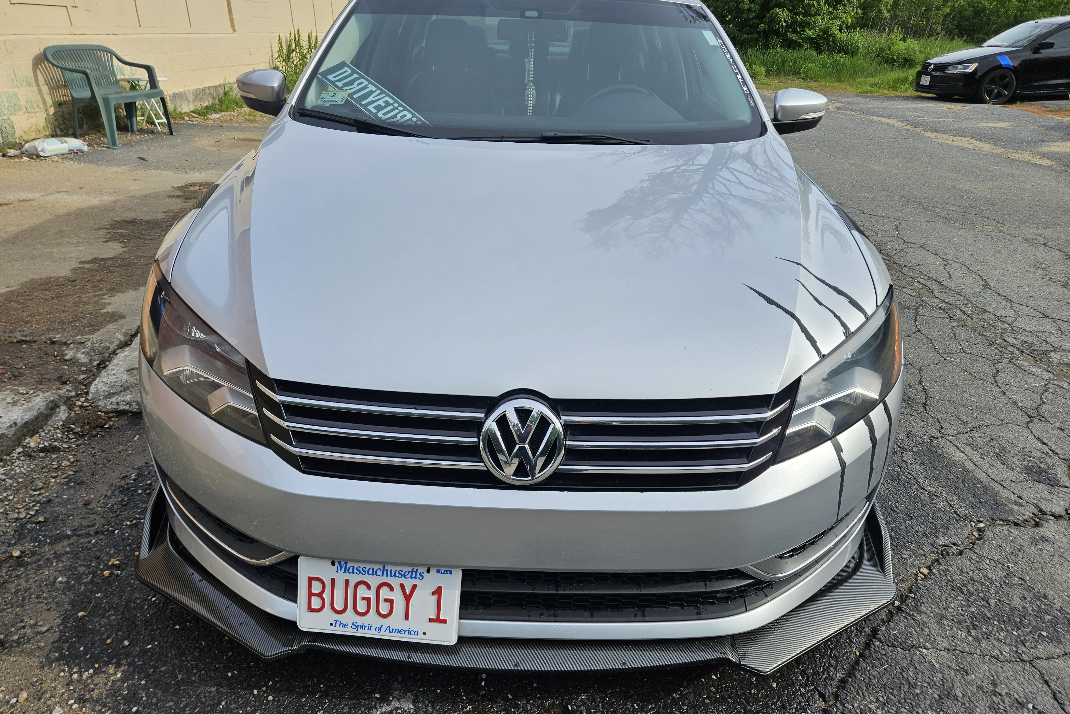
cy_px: 357
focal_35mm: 24
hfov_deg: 73.7
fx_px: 713
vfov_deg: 53.1
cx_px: 536
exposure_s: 1/1205
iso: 25
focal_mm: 5.4
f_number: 1.8
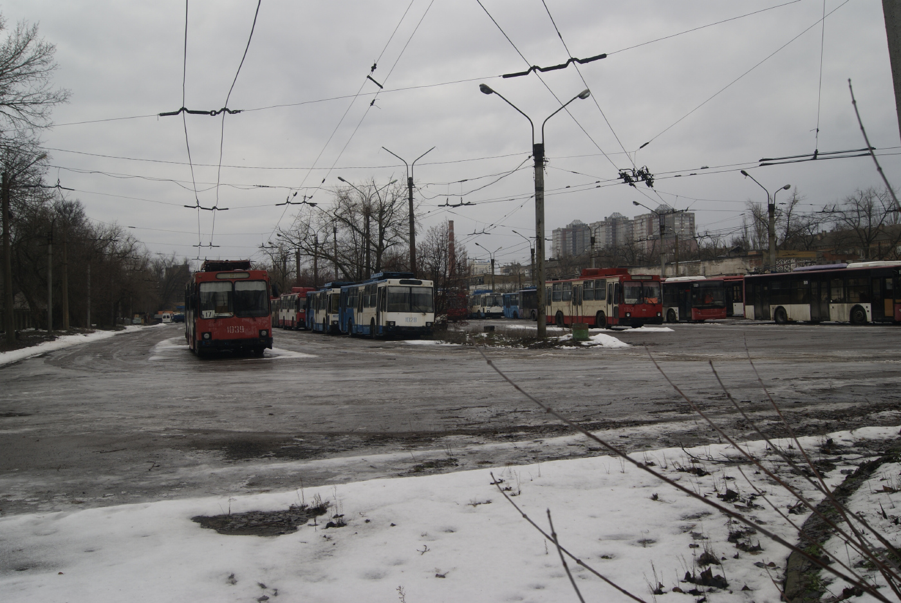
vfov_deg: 40.1
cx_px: 450
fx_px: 827
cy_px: 302
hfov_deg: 57.2
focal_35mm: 33
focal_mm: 22
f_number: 8
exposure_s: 1/80
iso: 100
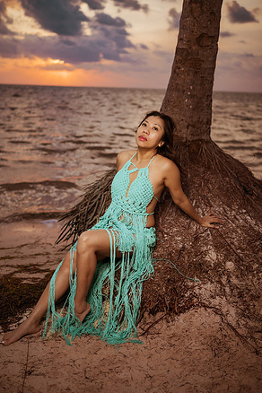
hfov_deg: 36.9
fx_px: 393
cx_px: 129
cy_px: 196
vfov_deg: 53.1
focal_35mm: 36
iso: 50
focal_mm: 35
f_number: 1.8
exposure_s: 1/1250
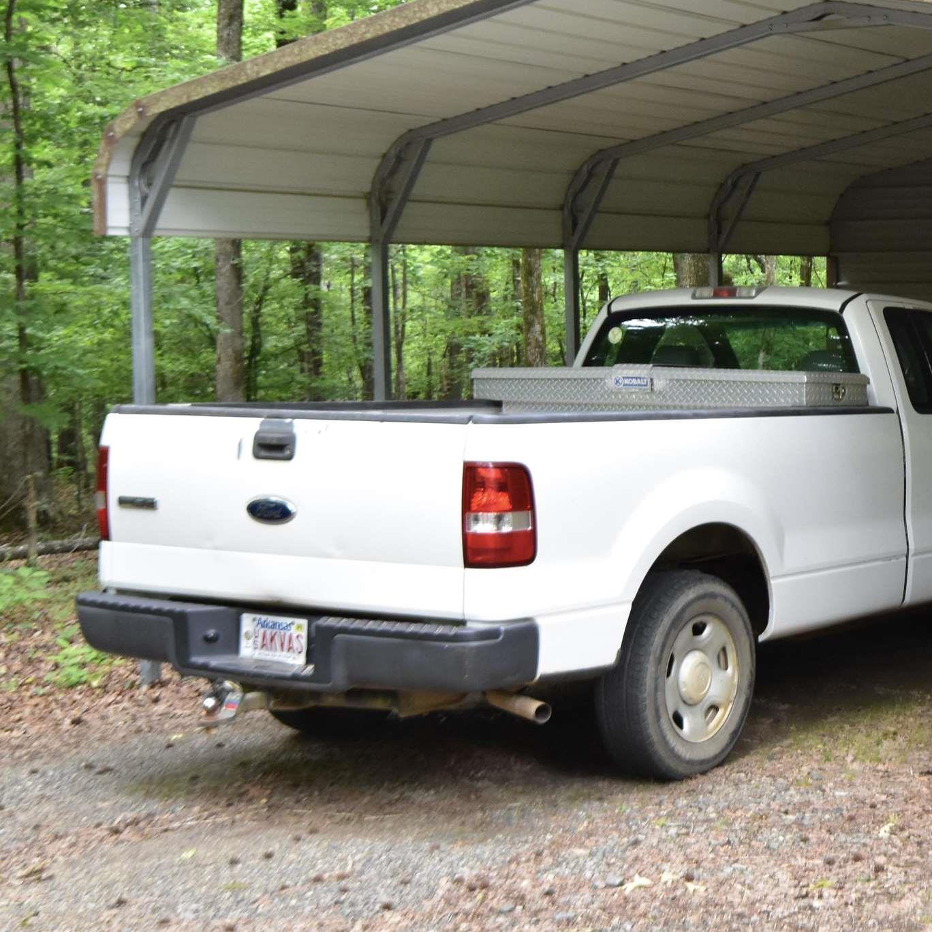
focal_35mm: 63
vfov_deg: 27.1
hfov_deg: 26.2
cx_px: 883
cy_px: 315
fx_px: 1919
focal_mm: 22
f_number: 8
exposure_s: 1/60
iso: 1250
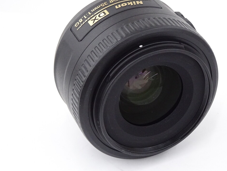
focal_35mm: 86
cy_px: 77
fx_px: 564
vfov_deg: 17.2
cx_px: 141
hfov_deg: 22.7
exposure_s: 1/80
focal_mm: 11.66
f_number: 4.5
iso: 800
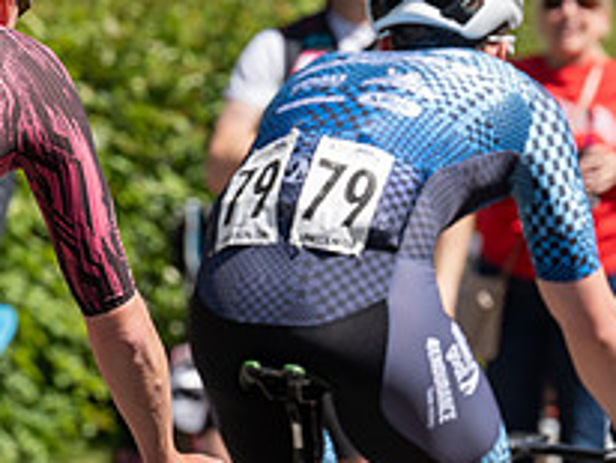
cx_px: -108
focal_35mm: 408
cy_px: 118
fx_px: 7269
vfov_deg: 3.7
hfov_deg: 4.8
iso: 320
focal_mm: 151
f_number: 5.6
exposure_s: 1/1000
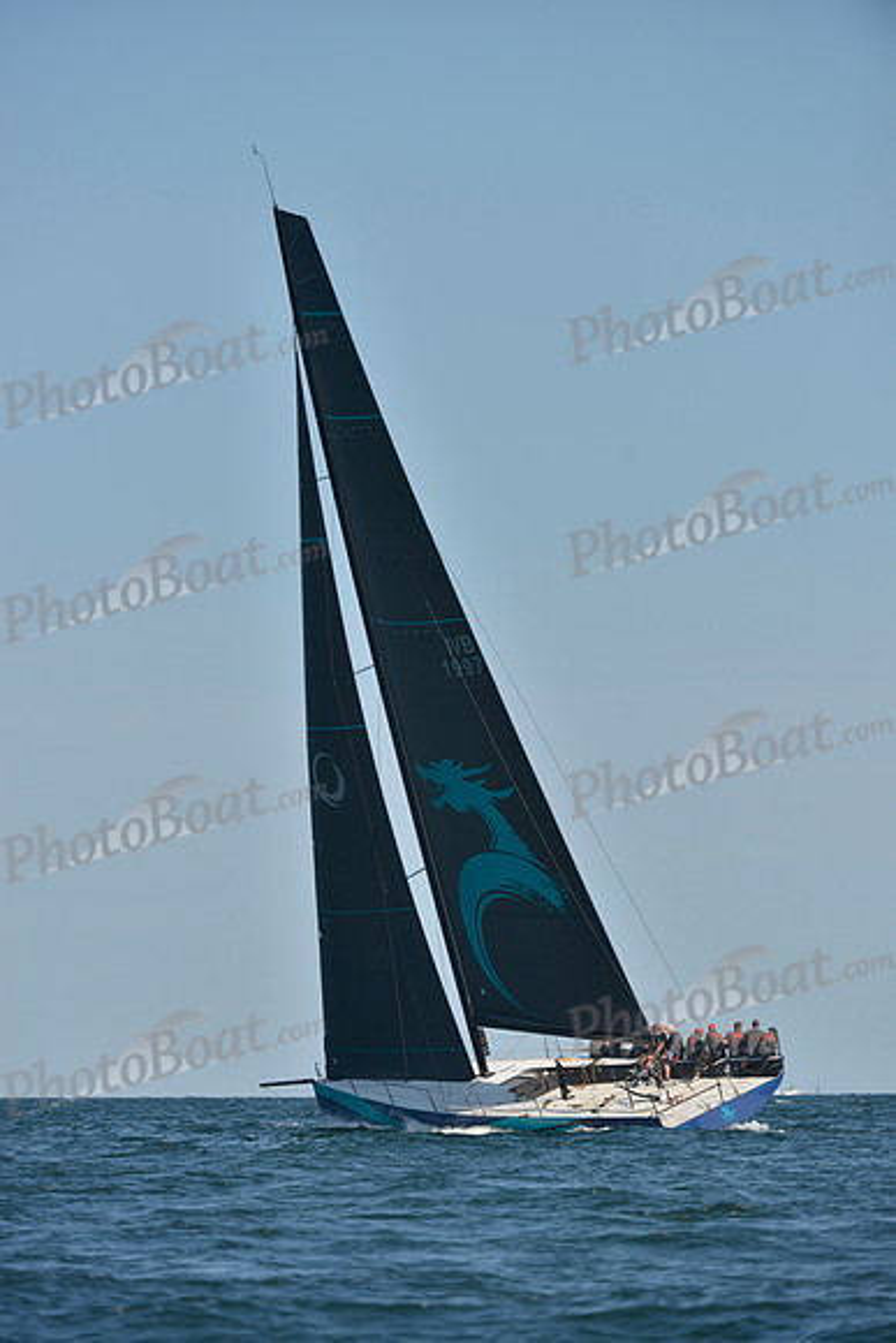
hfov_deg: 5.5
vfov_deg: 8.2
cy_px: 672
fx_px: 9327
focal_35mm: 250
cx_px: 448
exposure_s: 1/2000
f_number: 5.6
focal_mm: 250
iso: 280
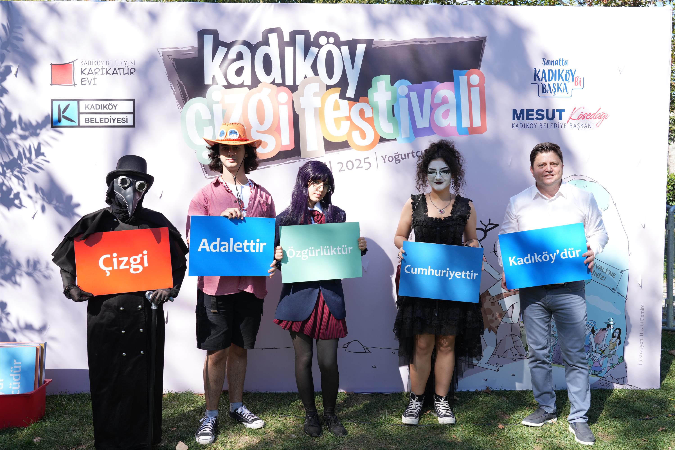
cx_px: 338
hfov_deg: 55.8
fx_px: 637
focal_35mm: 34
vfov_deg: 38.9
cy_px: 225
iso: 250
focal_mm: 34
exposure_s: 1/320
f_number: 6.3
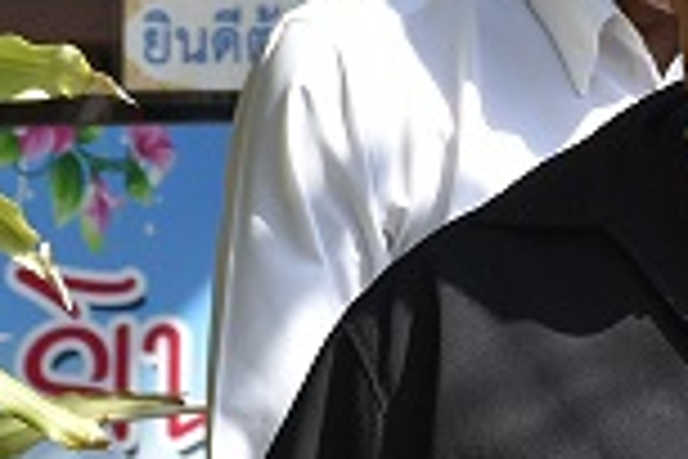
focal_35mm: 442
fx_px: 8446
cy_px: 234
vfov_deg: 3.1
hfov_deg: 4.6
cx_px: 922
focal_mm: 60
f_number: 8
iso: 160
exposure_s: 1/250
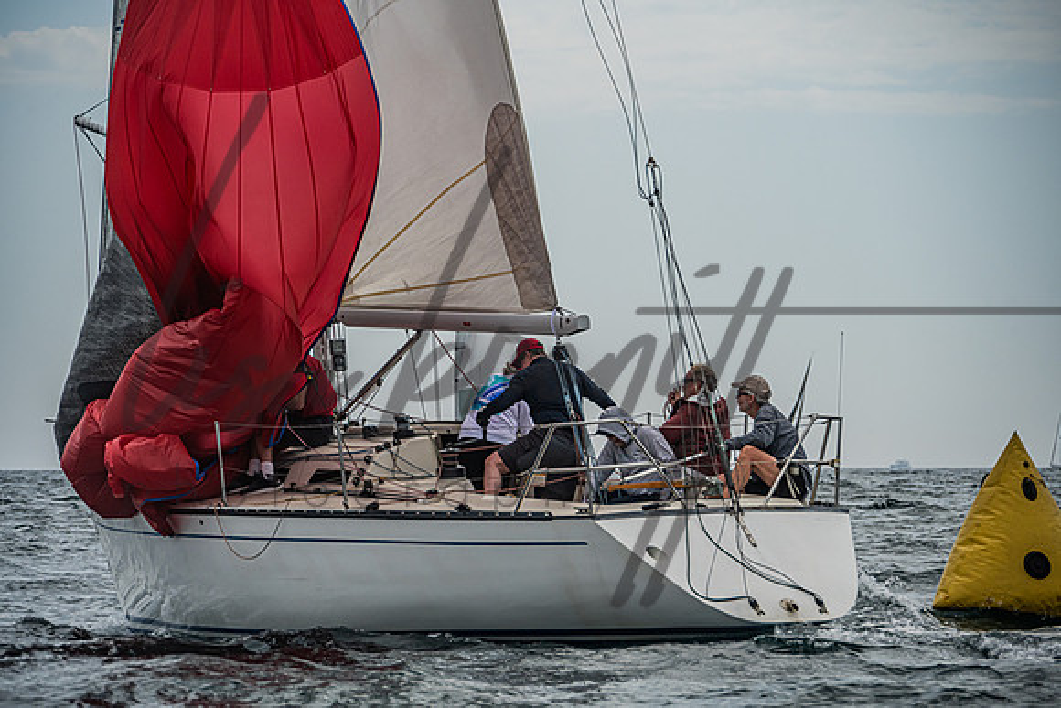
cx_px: 530
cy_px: 354
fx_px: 6651
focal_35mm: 226
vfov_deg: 6.1
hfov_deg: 9.1
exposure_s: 1/3200
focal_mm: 220
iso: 400
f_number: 8
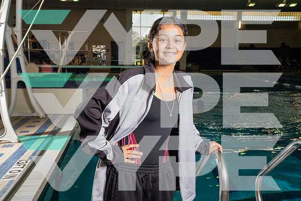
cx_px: 150
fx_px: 309
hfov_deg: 51.9
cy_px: 100
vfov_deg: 36.0
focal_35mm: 37
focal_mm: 37
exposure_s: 1/250
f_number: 8
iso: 800
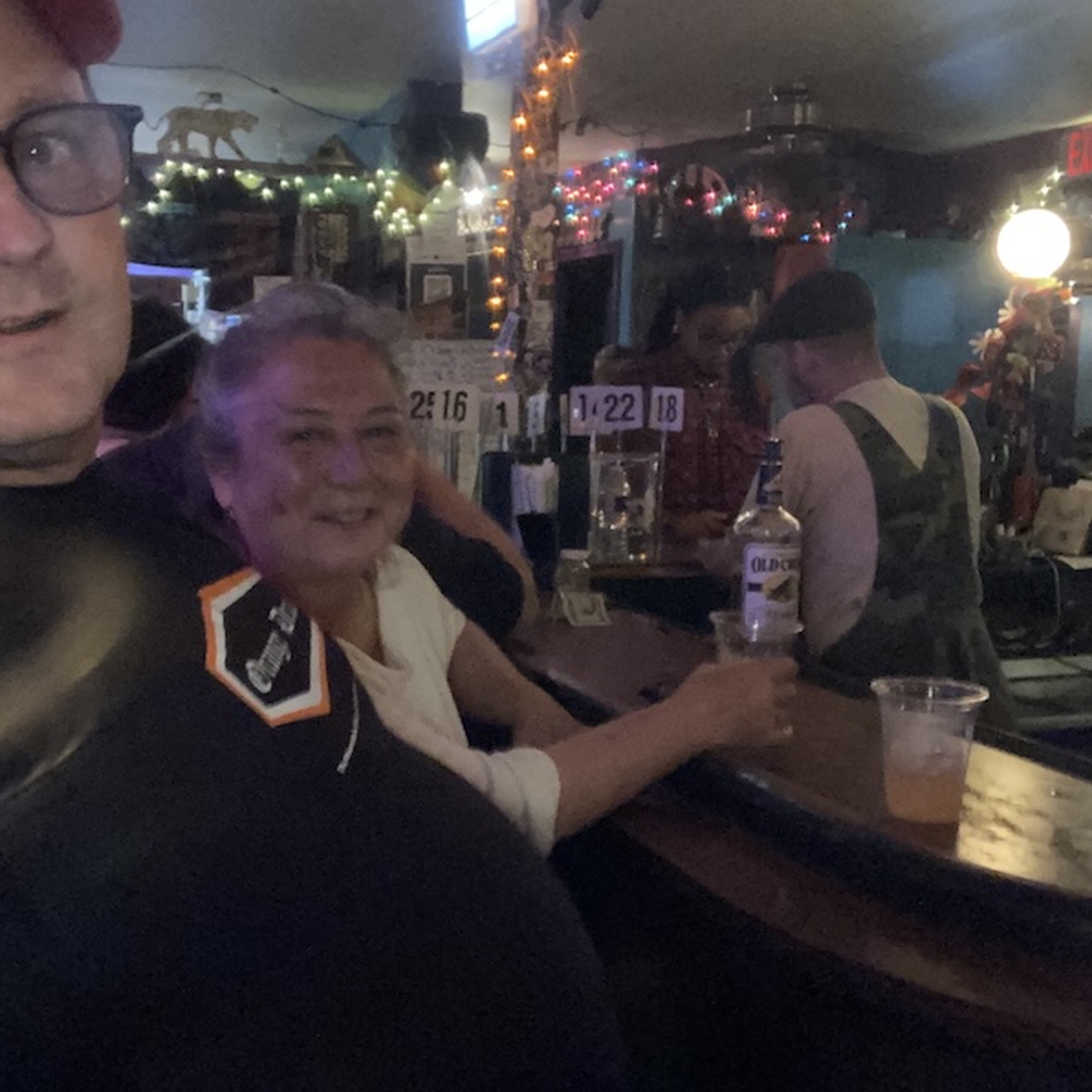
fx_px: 1356
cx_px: 427
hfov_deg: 43.6
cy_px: 543
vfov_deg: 43.9
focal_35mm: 38
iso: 1000
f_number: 2.2
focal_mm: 2.87
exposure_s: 1/16
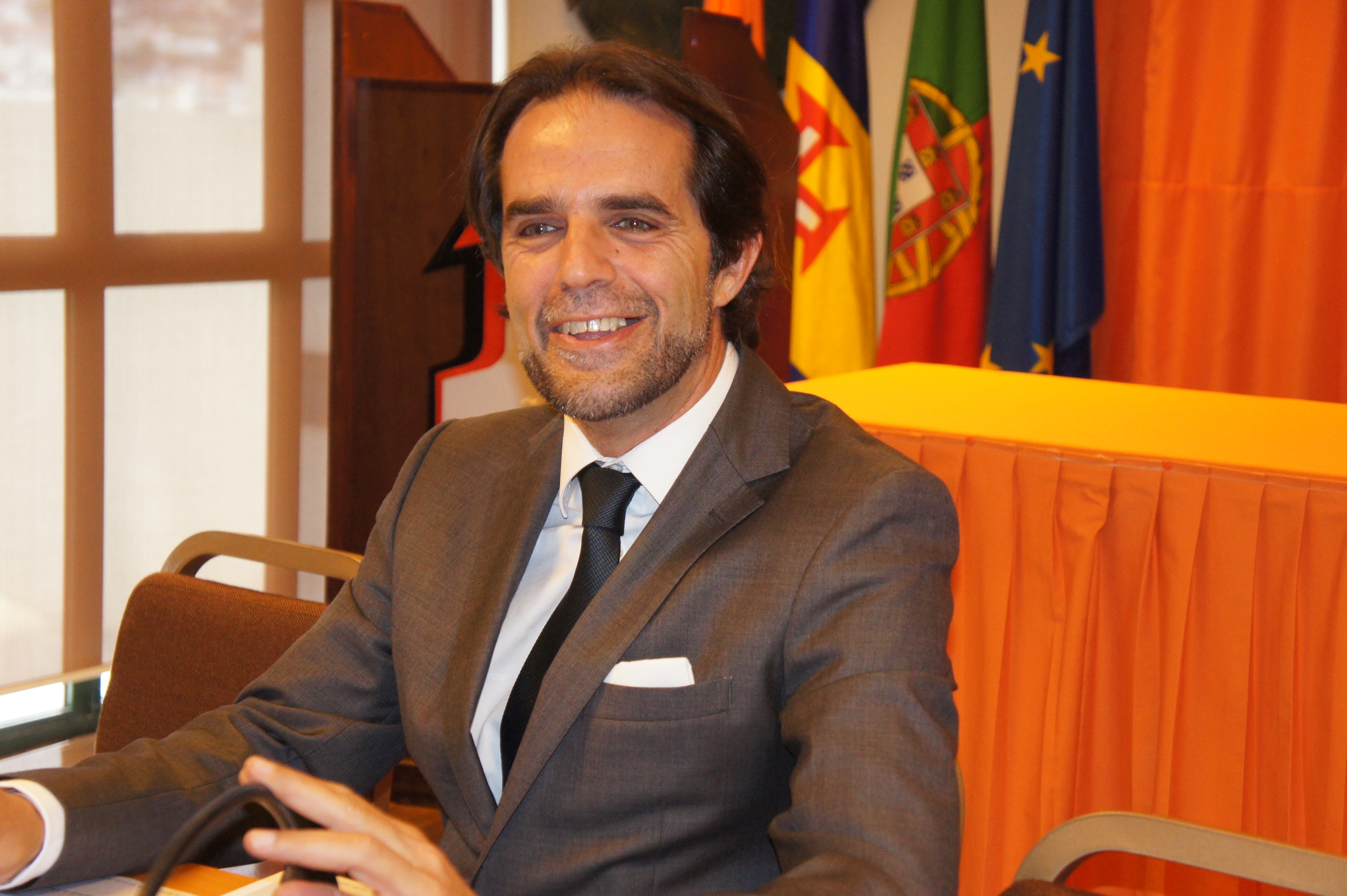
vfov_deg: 20.6
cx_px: 674
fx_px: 2468
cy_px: 448
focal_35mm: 66
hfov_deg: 30.5
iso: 1250
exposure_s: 1/80
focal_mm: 44
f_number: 5
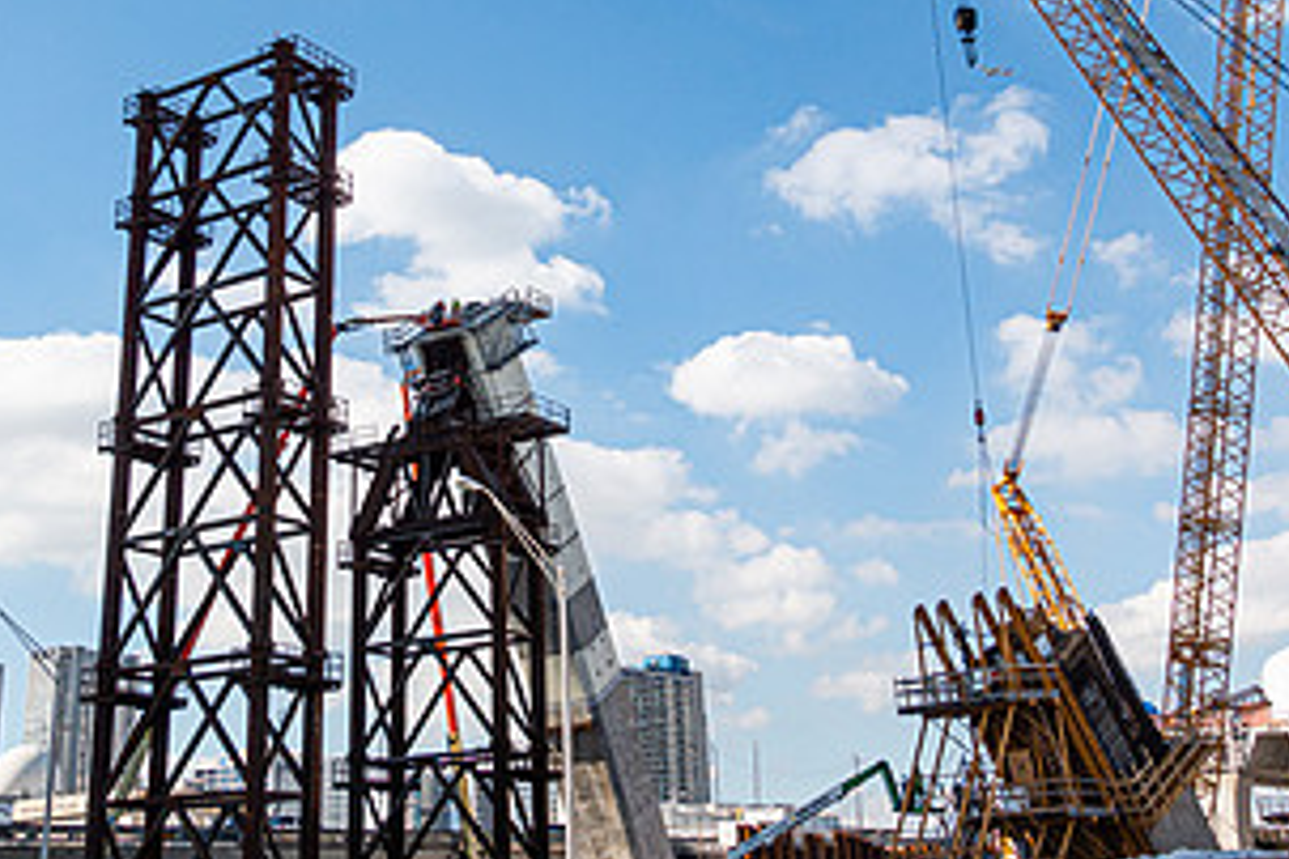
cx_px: 532
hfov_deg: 42.6
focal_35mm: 46
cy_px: 236
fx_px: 1647
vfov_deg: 28.9
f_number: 3.5
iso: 125
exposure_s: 1/250
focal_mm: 8.8
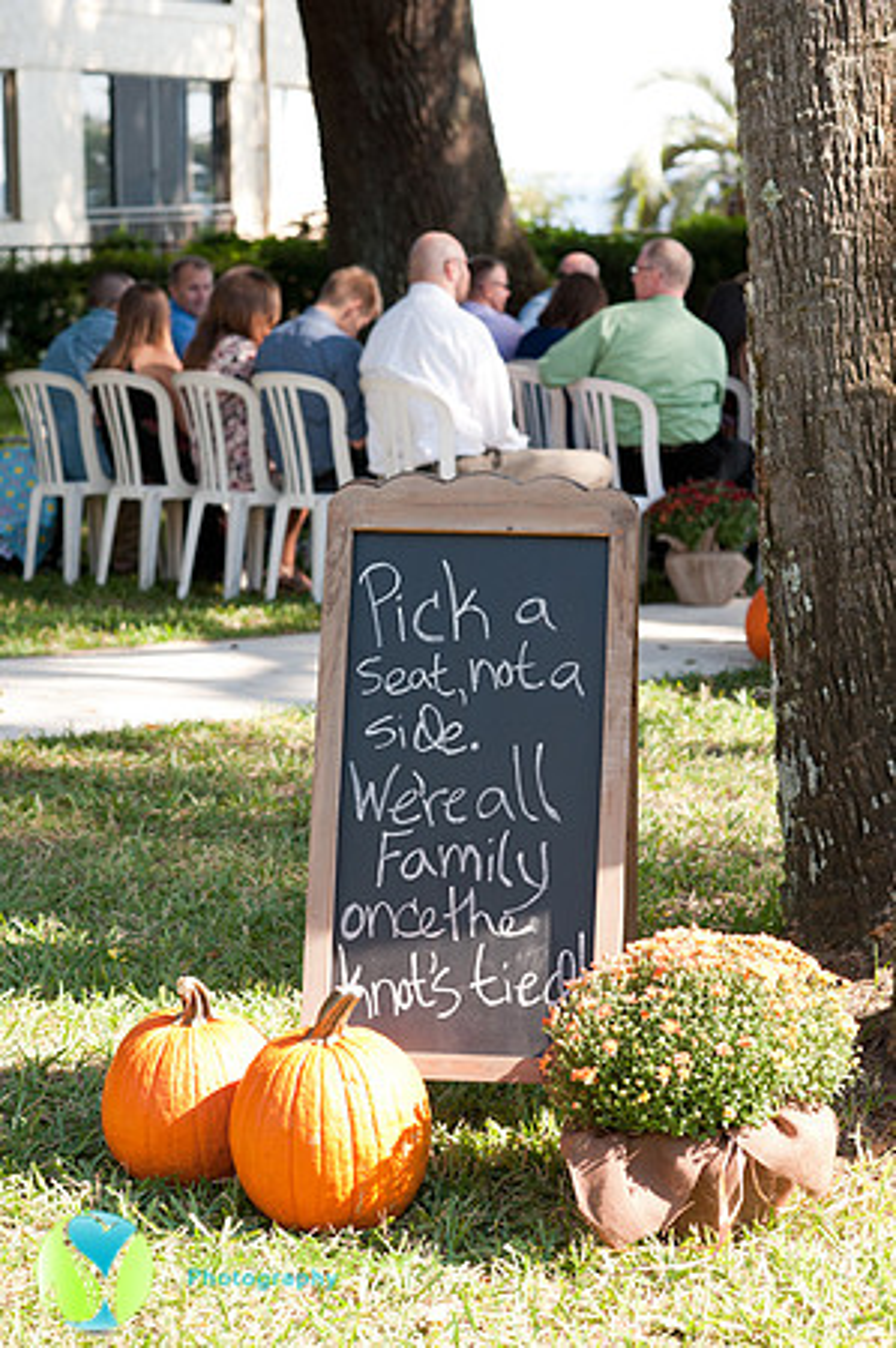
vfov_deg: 23.9
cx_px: 448
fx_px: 3180
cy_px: 674
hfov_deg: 16.0
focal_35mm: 85
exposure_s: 1/800
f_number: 5.6
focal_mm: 85
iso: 1250
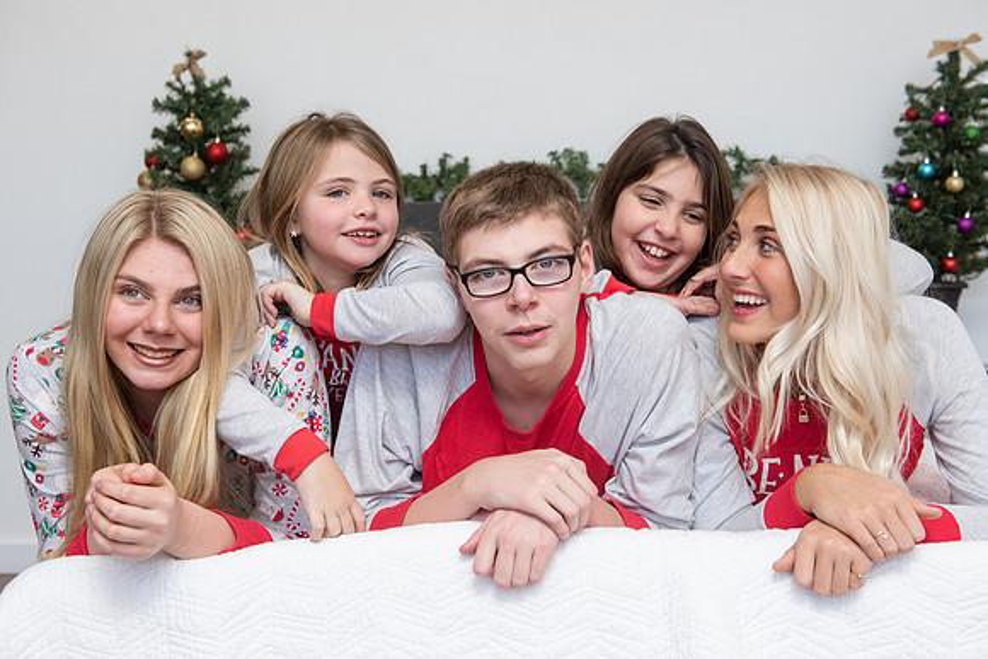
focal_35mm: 46
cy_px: 330
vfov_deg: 29.0
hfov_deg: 42.4
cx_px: 494
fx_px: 1275
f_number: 5
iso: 640
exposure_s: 1/200
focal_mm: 45
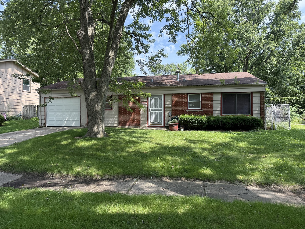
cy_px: 114
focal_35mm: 24
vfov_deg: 56.8
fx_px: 211
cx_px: 152
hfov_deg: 71.6
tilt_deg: +0.0
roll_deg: -0.3
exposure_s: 1/1314
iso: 100
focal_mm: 6.76
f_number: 1.78
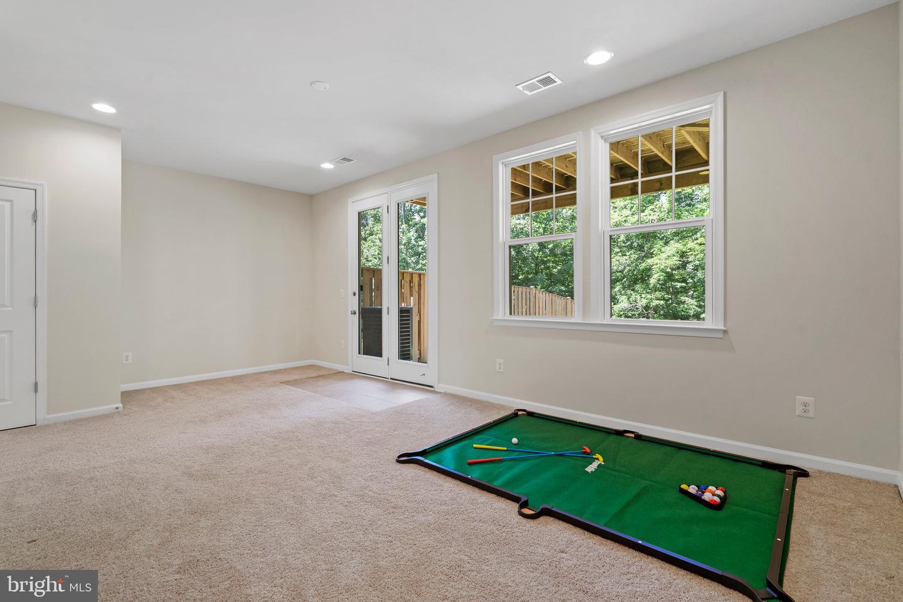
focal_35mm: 16
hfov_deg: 96.7
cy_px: 301
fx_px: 401
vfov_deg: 73.8
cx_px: 452
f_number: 8
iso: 250
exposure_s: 1/3
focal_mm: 16
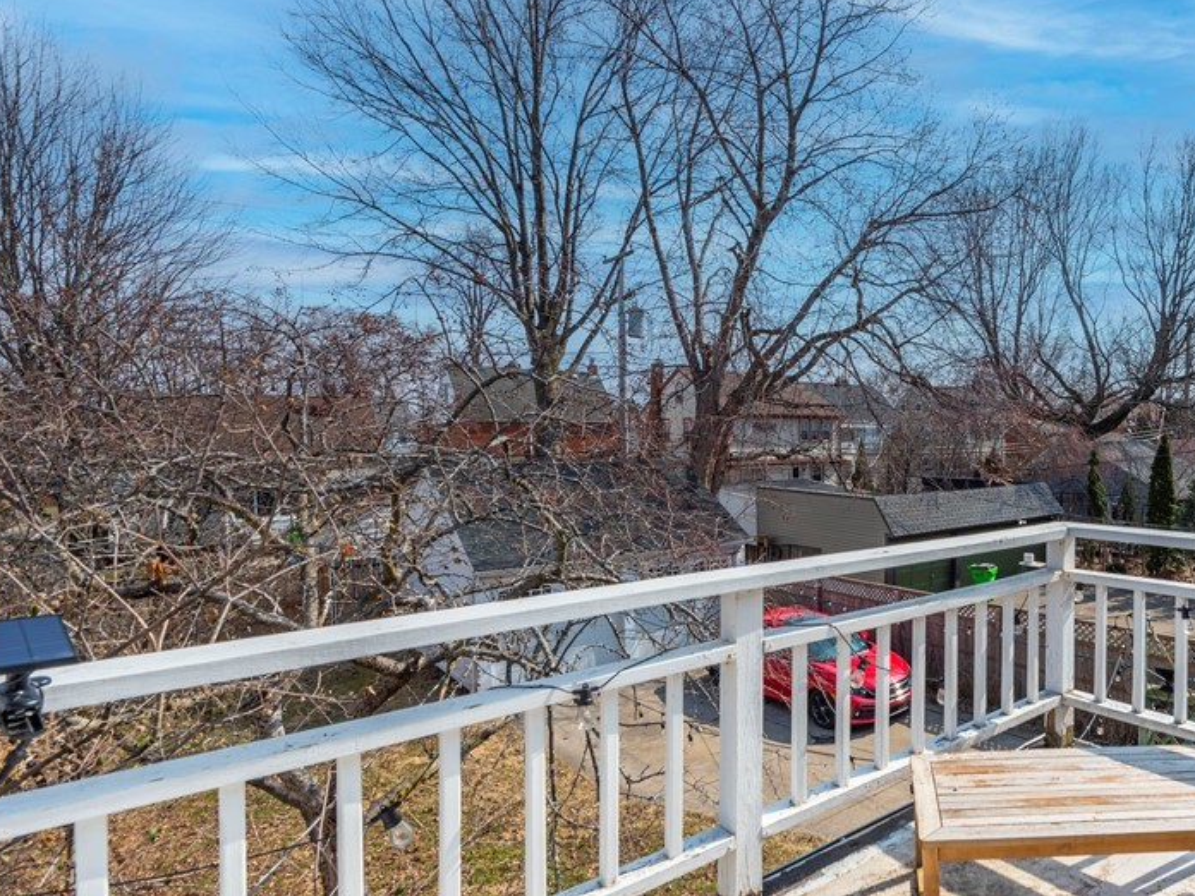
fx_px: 725
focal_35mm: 21
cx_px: 883
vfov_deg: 63.4
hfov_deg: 73.9
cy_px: 475
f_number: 9
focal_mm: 14
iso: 200
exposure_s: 1/640
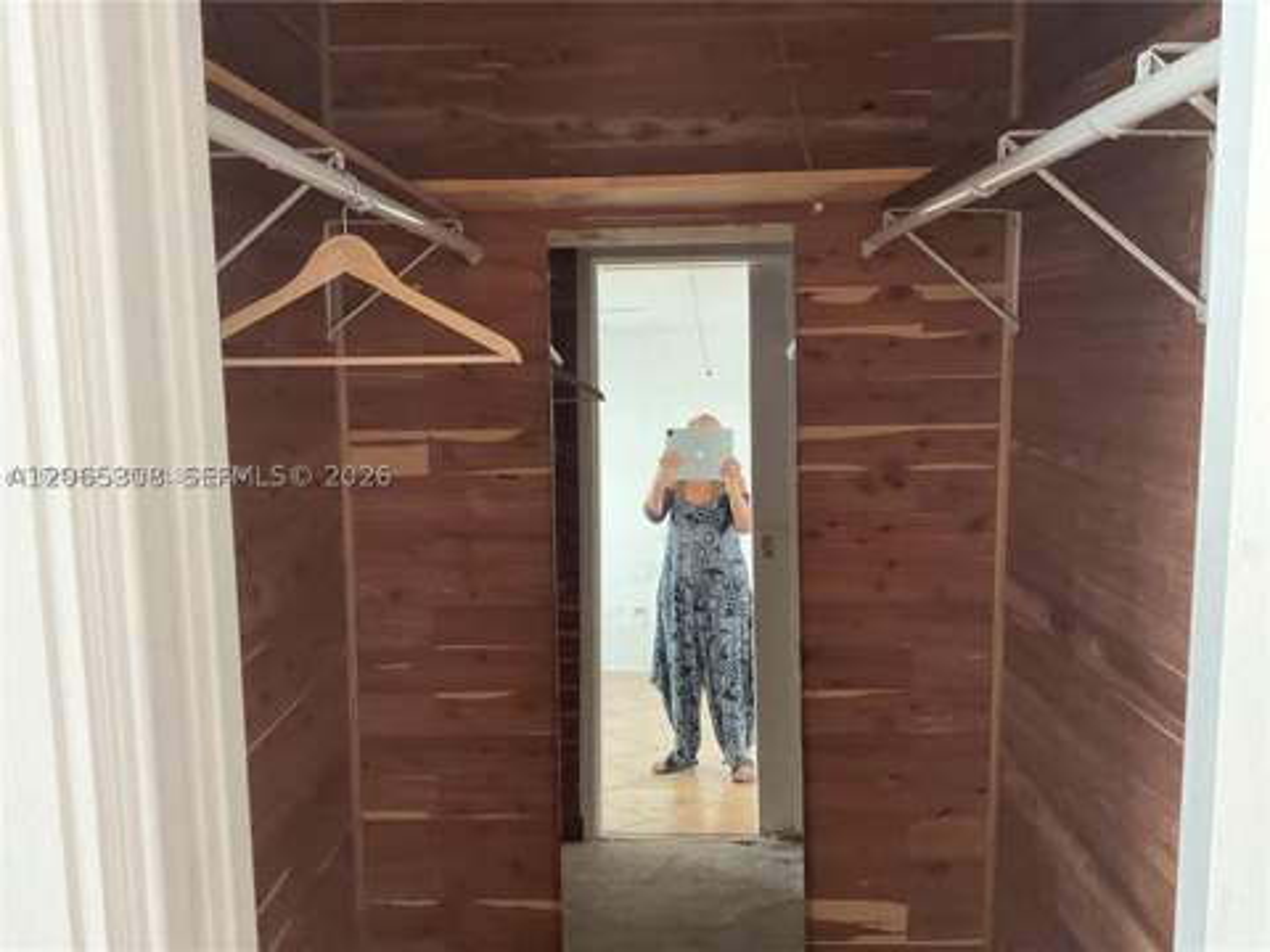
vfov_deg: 48.2
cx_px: 635
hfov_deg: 61.7
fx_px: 1064
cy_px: 476
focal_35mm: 29
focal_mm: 3
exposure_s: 1/60
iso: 160
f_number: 1.8
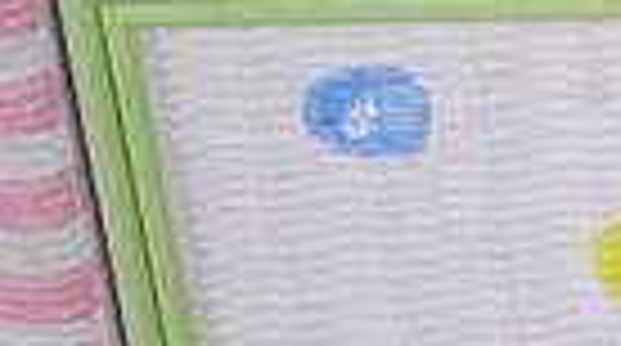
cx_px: 1197
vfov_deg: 3.7
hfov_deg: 6.4
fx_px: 5407
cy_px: 63
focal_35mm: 329
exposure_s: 1/80
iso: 400
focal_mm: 48
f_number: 5.3
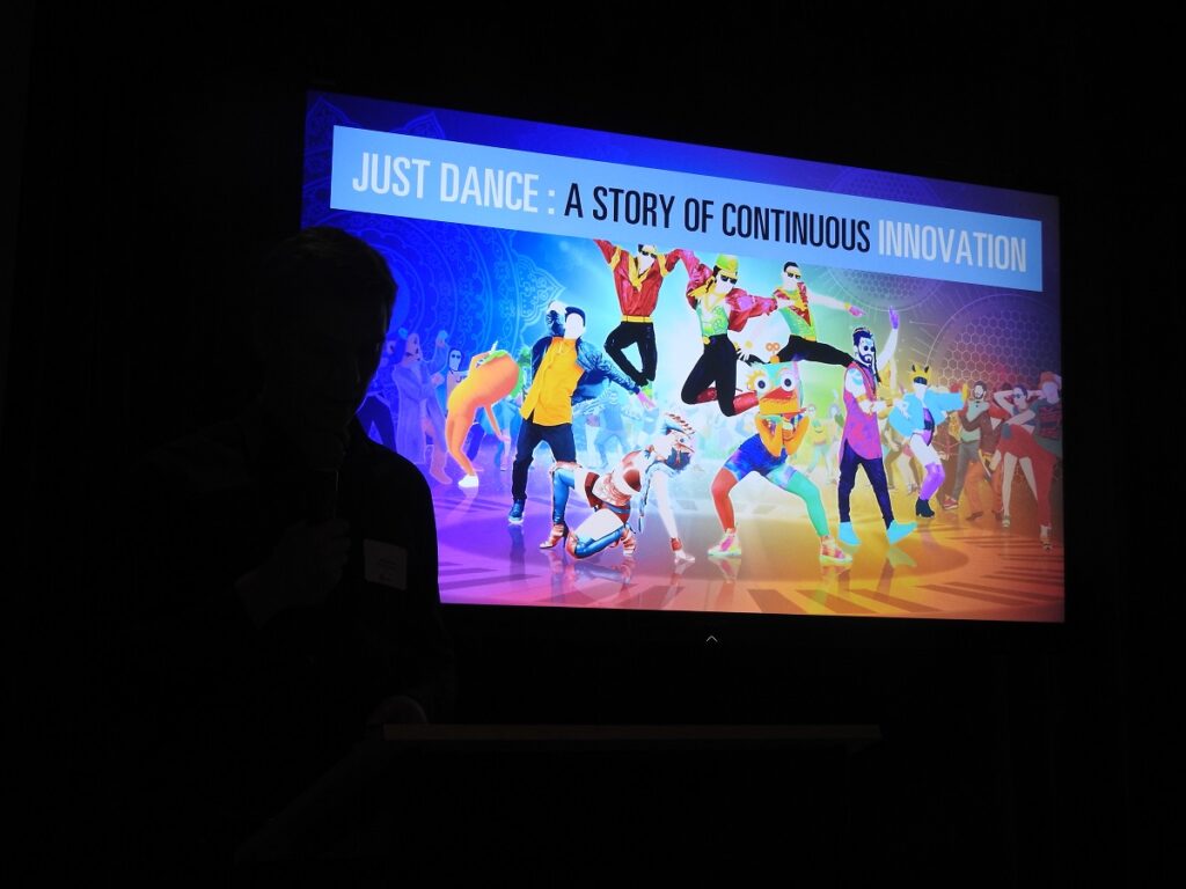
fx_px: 1713
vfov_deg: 29.1
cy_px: 444
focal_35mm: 50
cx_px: 593
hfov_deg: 38.2
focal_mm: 9
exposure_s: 1/30
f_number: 4
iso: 180
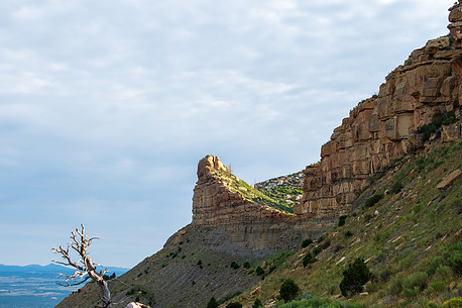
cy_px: 184
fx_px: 731
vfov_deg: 23.7
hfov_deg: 35.1
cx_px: 215
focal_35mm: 57
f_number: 14
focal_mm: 45
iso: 360
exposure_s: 1/250
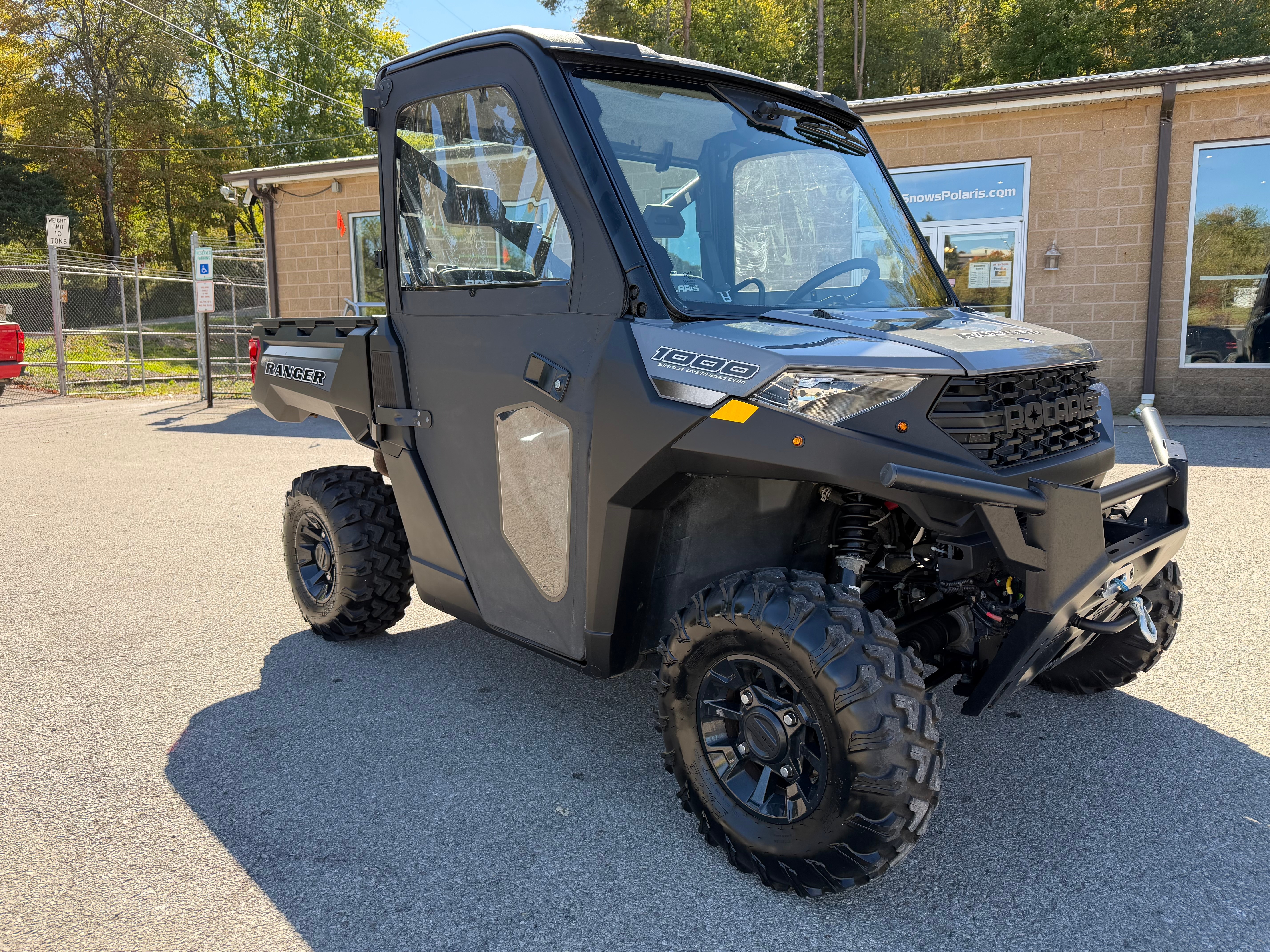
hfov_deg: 71.6
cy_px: 476
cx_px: 635
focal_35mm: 24
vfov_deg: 56.8
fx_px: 881
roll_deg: +0.6
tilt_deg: -8.5
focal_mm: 6.76
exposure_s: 1/898
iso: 100
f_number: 1.78
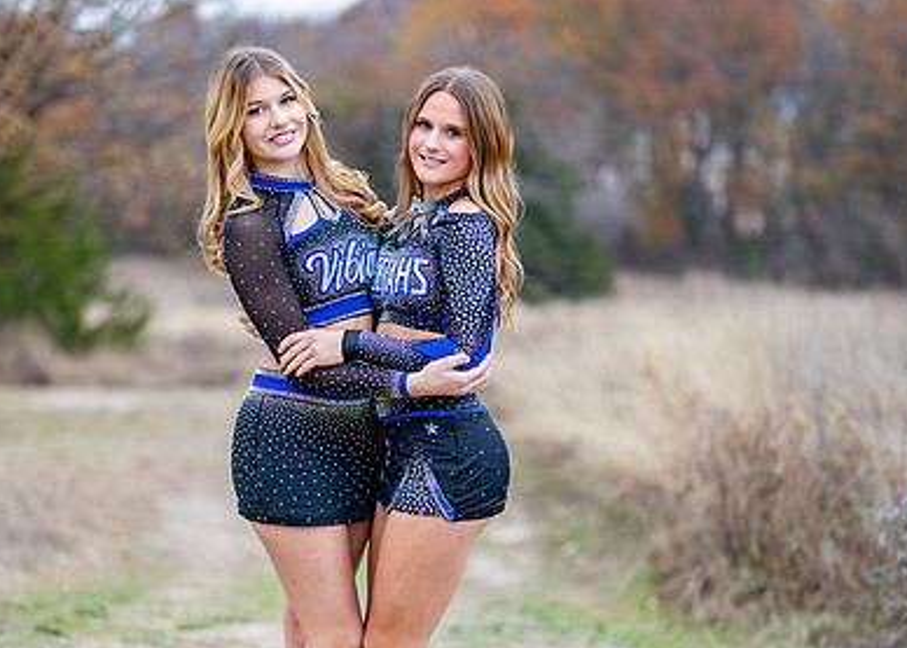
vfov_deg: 16.0
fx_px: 2292
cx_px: 353
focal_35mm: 89
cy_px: 425
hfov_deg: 22.3
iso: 400
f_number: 1.2
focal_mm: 50
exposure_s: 1/800
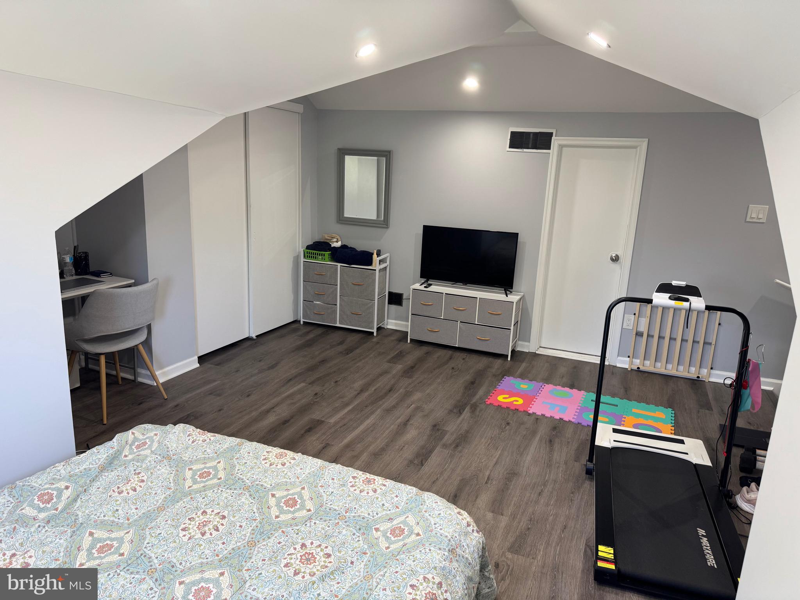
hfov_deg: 71.6
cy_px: 300
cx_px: 400
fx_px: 555
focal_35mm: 24
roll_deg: -3.0
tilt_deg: -14.0
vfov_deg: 56.8
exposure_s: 1/60
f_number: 1.78
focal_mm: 6.76
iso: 125
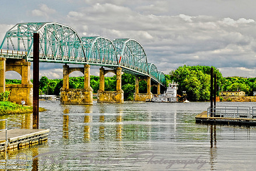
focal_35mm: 75
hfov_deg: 26.9
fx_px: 534
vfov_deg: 18.2
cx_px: 113
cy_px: 86
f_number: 22
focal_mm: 38
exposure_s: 1/50
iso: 640
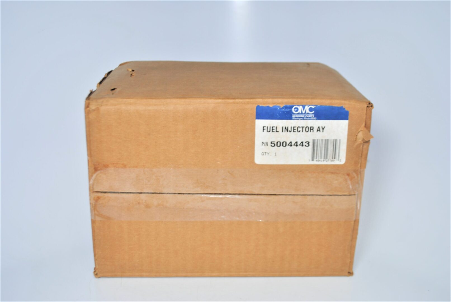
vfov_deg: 30.0
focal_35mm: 45
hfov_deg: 43.6
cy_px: 151
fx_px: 564
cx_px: 226
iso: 100
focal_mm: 30
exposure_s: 1/60
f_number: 5
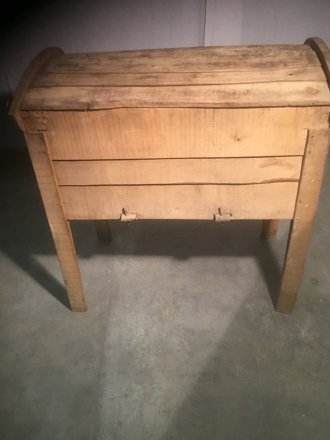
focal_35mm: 32
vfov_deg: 56.8
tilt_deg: -35.9
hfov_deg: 44.1
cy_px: 215
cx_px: 170
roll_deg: +0.7
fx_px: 407
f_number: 2.4
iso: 125
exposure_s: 1/33
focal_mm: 3.3
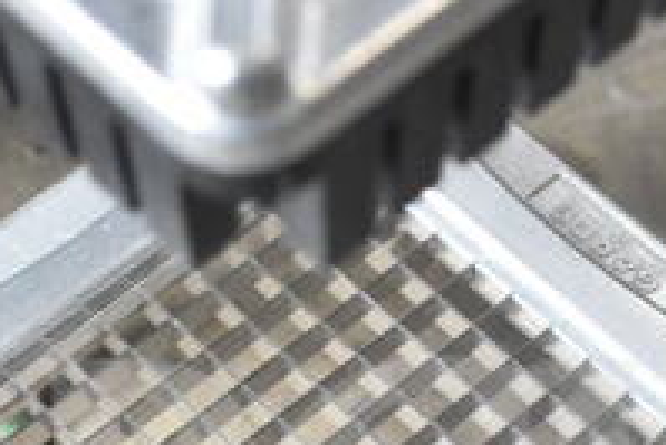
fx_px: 1870
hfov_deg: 20.2
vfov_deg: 13.0
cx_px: 338
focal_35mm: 101
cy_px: 624
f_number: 5
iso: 1600
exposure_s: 1/100
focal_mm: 22
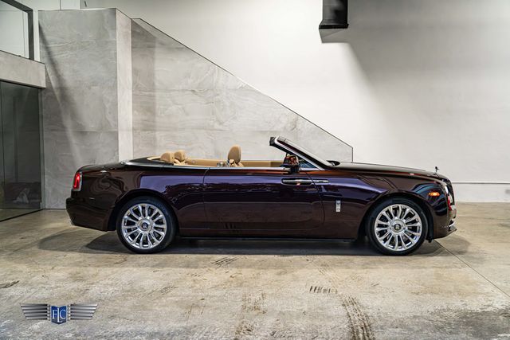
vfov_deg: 42.3
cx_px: 255
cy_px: 170
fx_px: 439
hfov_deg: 60.3
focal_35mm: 31
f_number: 4
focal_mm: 31
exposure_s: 1/100
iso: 1250
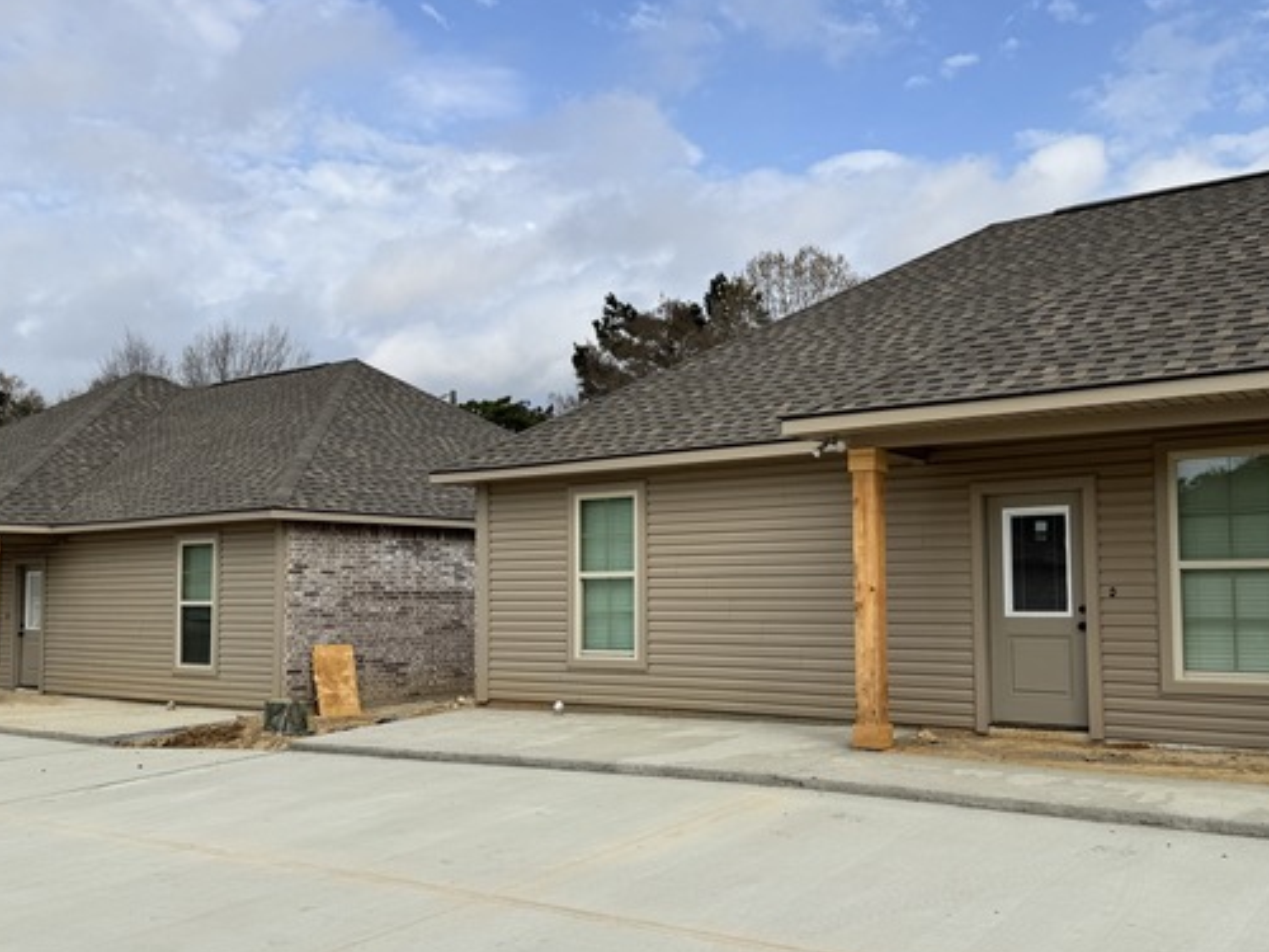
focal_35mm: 32
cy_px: 523
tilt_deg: +3.6
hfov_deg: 56.3
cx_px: 773
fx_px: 1173
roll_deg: -0.4
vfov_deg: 44.1
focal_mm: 6.76
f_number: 1.78
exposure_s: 1/5348
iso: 80
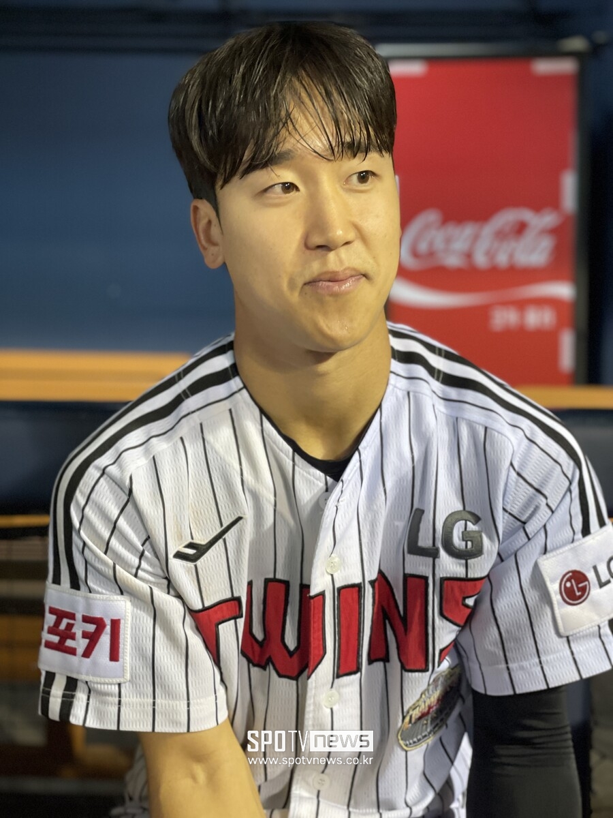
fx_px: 1228
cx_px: 306
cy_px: 409
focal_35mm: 52
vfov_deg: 36.8
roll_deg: -0.2
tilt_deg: -2.9
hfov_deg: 28.0
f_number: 2
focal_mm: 6
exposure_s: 1/120
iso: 250
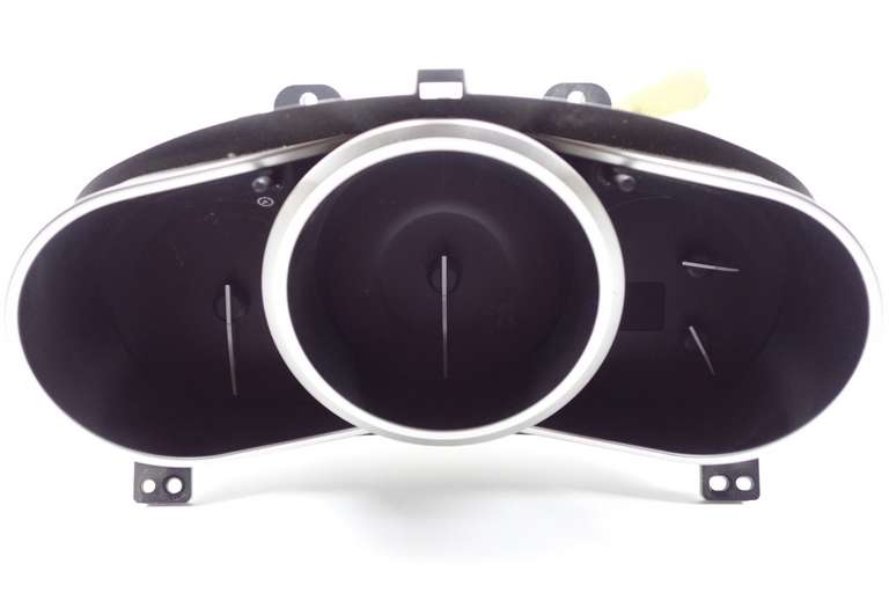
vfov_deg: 29.9
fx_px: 1111
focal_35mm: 45
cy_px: 296
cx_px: 444
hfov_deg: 43.6
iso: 1250
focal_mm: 16.59
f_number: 3.2
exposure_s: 1/60
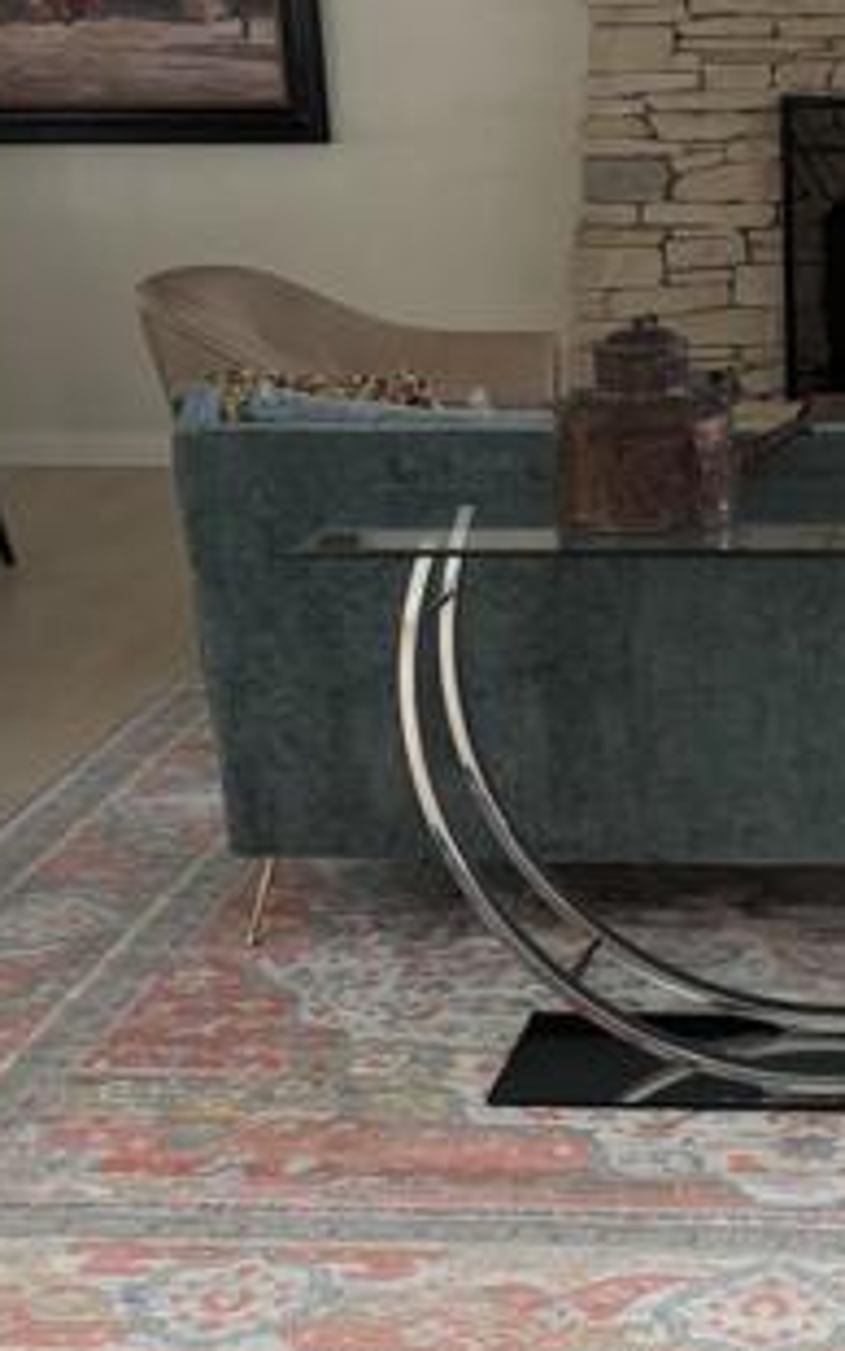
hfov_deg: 15.3
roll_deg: +0.9
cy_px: 789
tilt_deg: -15.3
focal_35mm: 84
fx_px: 3092
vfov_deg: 24.6
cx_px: 867
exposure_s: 1/91
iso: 200
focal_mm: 6.76
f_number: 1.78
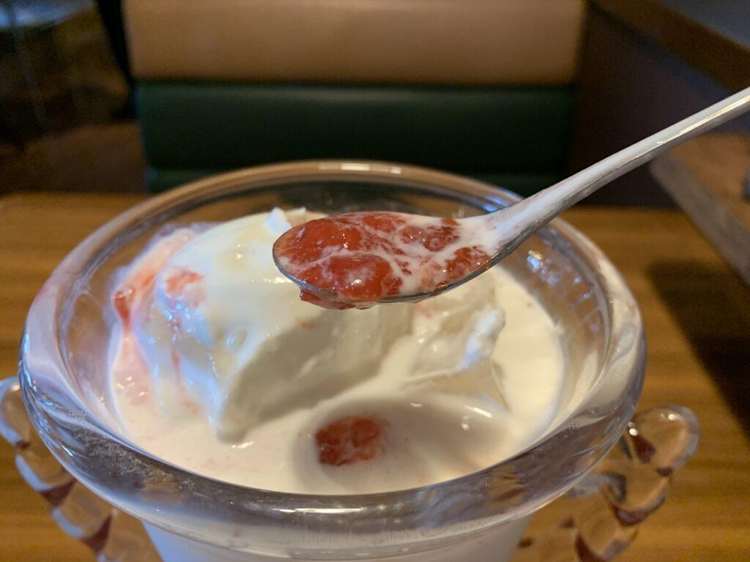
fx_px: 563
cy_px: 281
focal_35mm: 26
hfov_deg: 67.3
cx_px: 375
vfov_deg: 53.1
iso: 250
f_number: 1.8
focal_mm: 4.25
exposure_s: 1/60
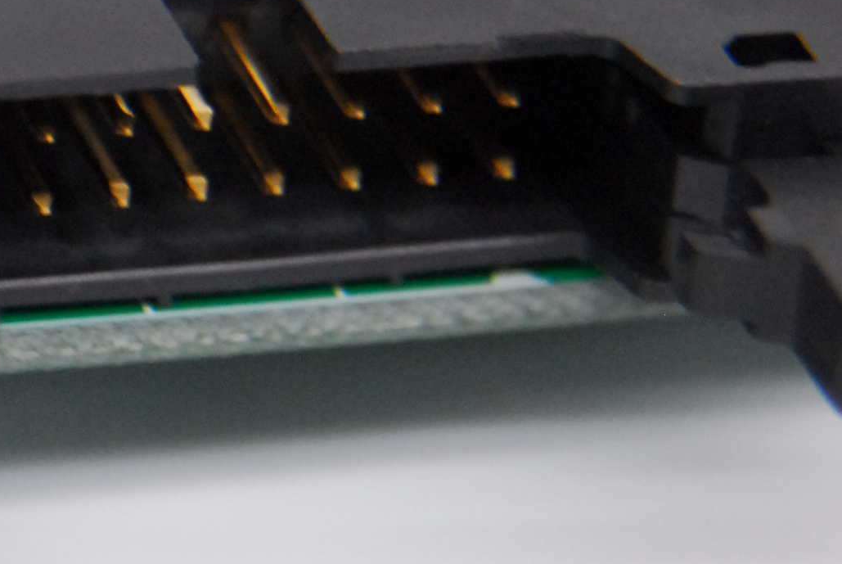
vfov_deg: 3.5
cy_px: 120
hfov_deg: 5.1
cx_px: -716
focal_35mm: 395
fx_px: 9250
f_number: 4
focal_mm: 70
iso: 800
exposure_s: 1/125
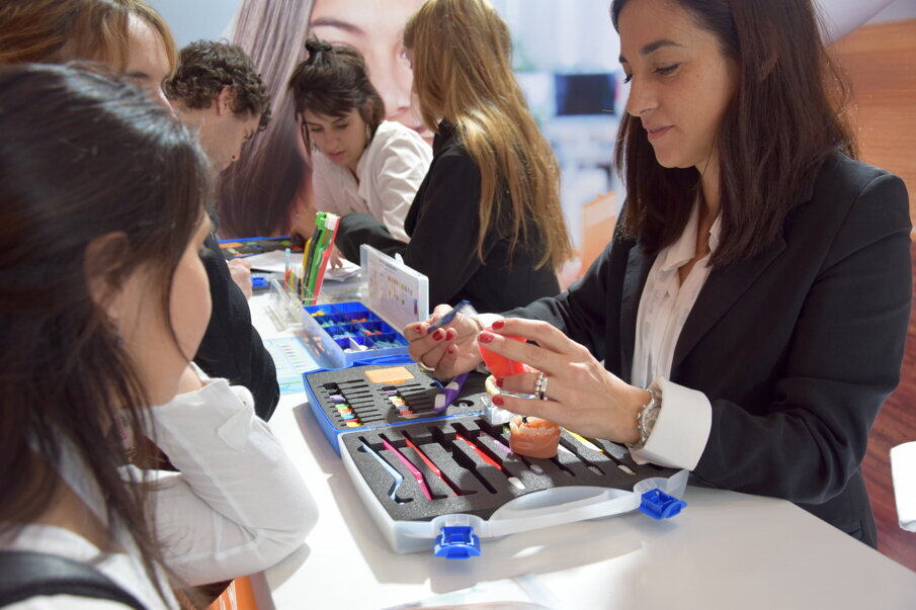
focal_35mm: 33
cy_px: 305
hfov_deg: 57.2
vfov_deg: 40.0
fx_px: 839
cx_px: 458
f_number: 4
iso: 500
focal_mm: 22
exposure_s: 1/60
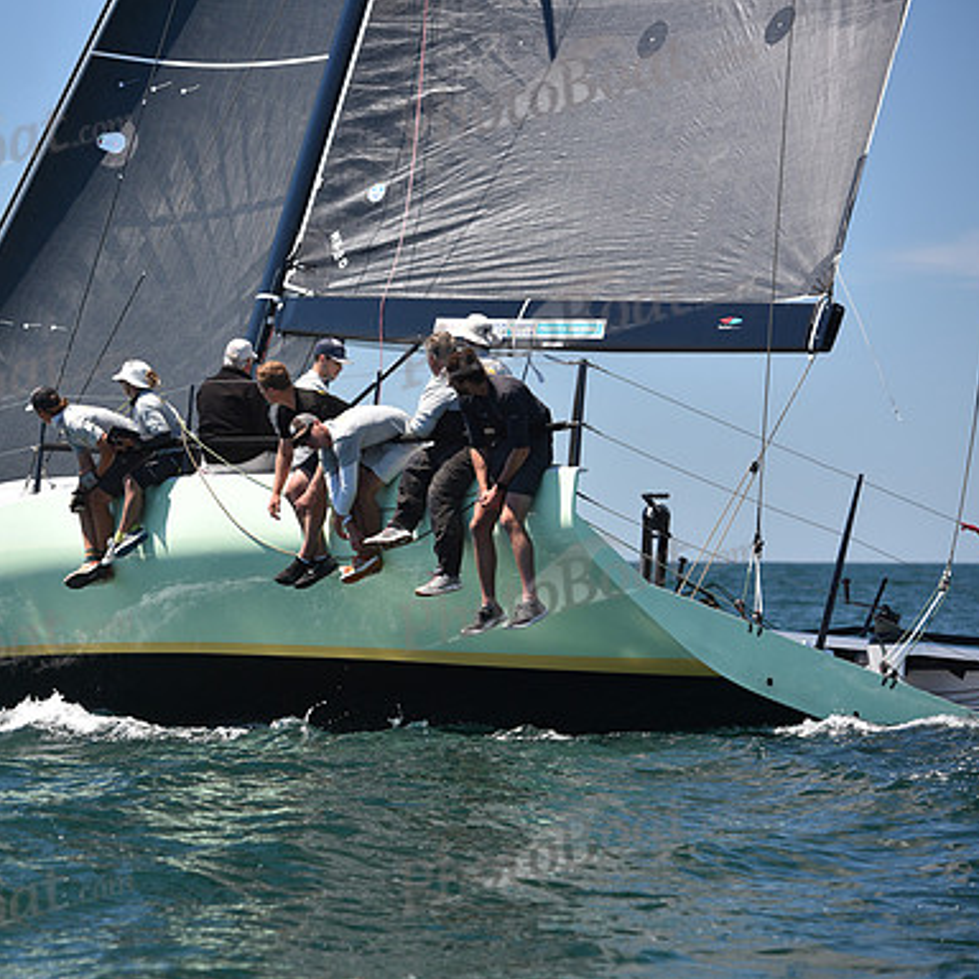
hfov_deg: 11.3
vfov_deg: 11.3
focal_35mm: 154
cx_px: 268
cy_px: 491
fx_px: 4928
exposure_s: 1/800
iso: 250
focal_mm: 120
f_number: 4.5
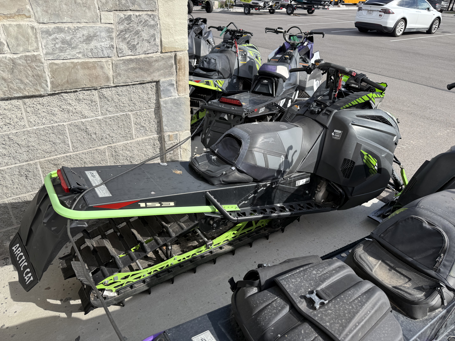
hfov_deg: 71.6
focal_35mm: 24
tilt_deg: -27.7
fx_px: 315
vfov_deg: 56.8
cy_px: 170
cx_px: 228
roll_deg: -2.5
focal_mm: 6.76
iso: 80
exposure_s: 1/2445
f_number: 1.78
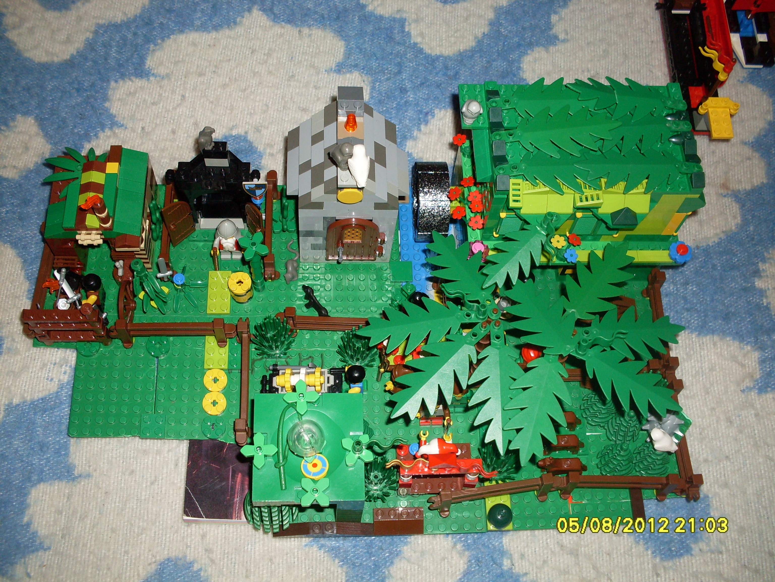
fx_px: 851
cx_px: 388
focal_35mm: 38
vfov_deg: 37.7
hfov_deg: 49.0
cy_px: 291
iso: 100
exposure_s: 1/45
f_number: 2.8
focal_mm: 6.3
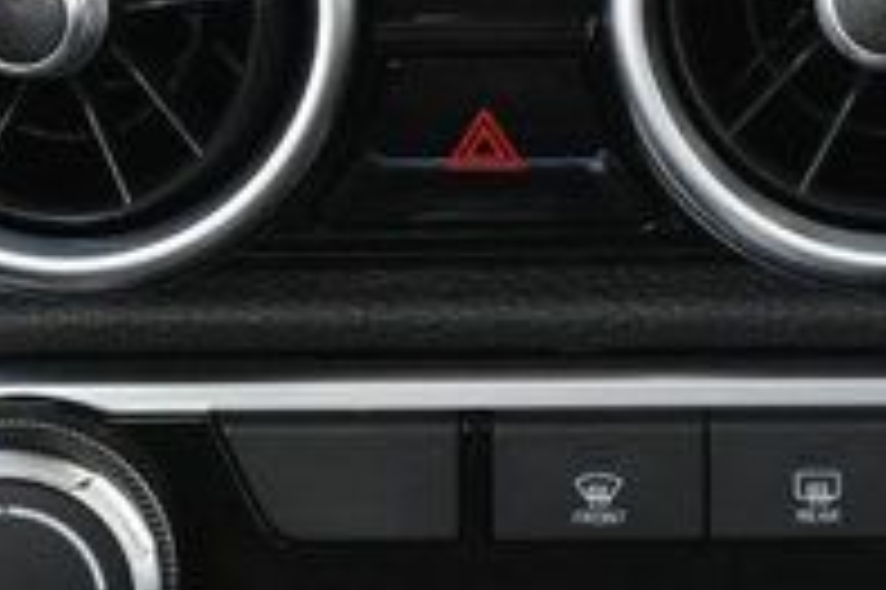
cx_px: 890
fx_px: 6910
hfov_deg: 7.3
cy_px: -171
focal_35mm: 281
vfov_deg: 4.9
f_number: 5.3
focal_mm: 36
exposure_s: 1/125
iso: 1600
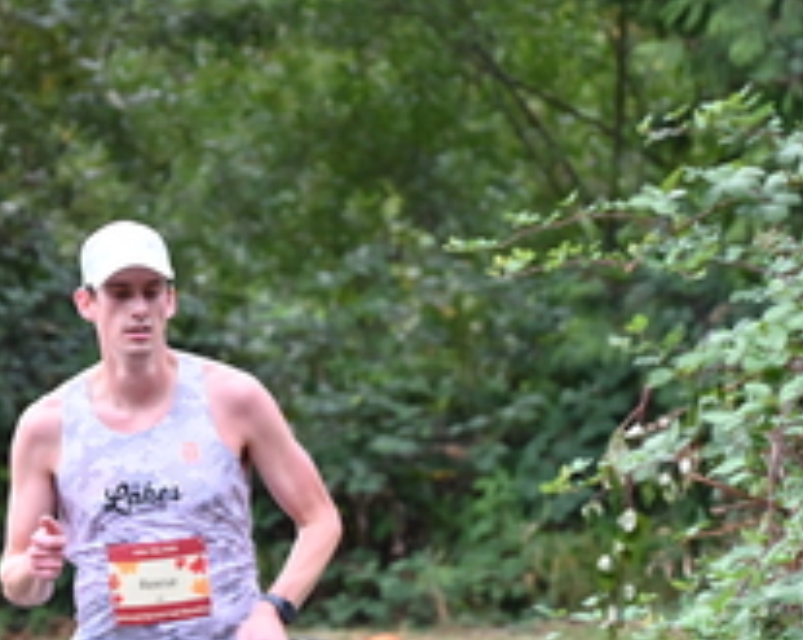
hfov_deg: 3.9
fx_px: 11866
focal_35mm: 500
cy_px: 440
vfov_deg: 3.1
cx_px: 144
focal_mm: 200
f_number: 6.3
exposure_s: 1/250
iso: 3200
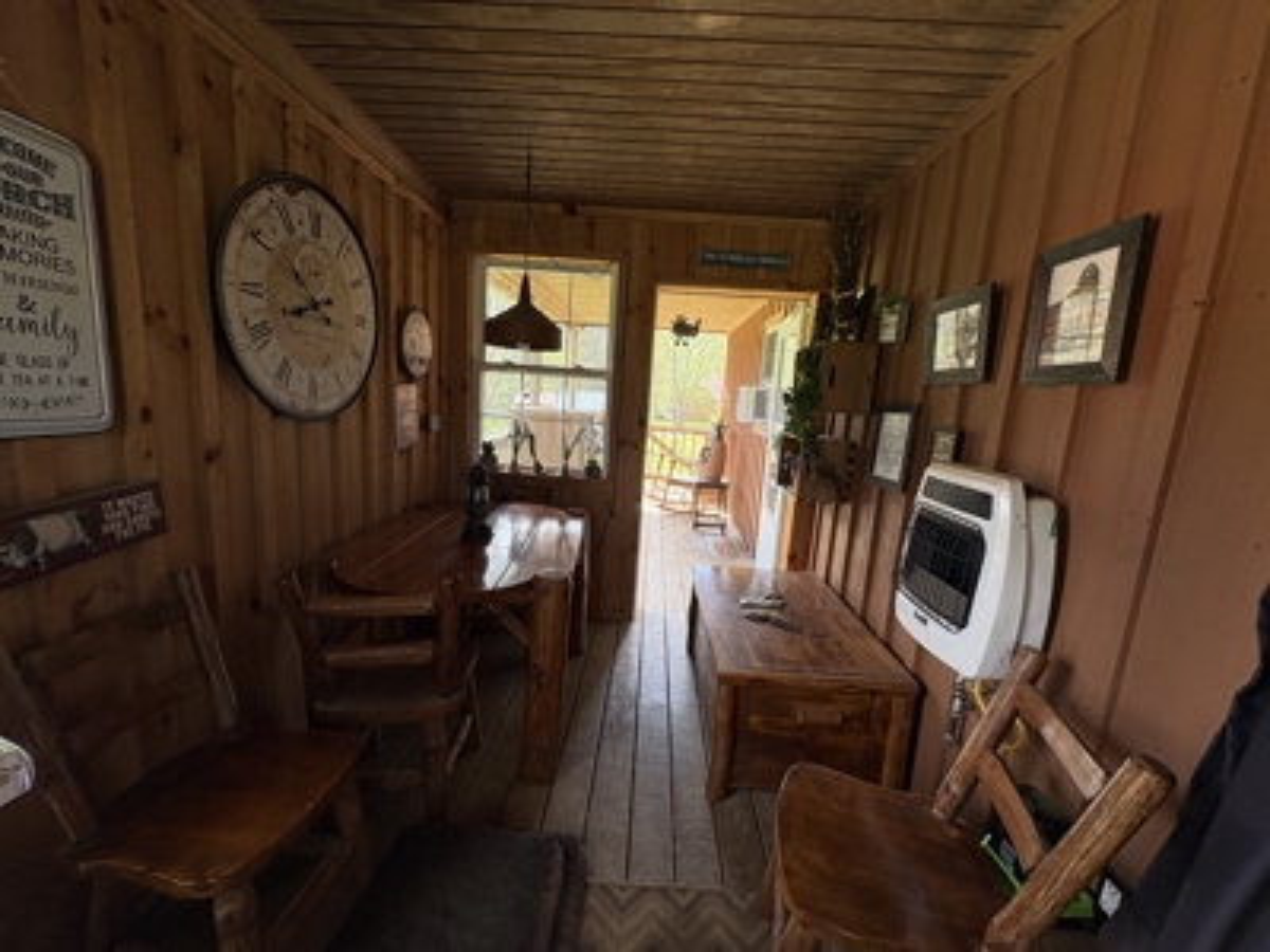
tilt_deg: -9.3
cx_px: 635
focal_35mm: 14
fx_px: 514
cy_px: 476
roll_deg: -3.4
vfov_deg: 85.7
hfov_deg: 102.1
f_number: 2.2
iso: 64
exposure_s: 1/100
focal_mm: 2.22
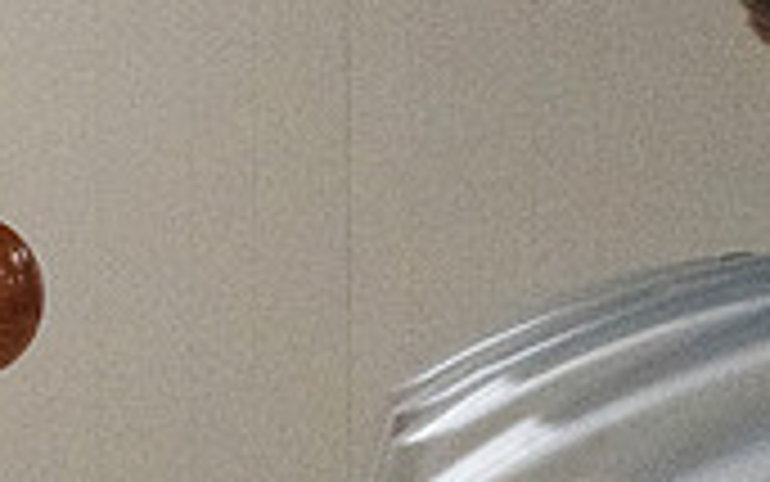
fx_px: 13288
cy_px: 216
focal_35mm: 633
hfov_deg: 3.3
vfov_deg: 2.1
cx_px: -401
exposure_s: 1/1250
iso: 10000
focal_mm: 122
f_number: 4
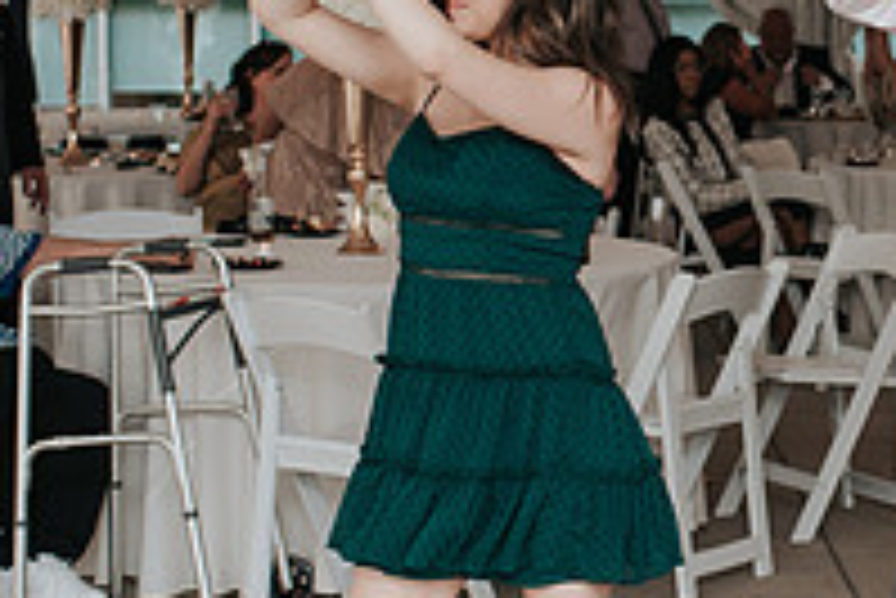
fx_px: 3014
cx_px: 868
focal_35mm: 121
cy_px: 286
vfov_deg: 11.3
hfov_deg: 16.6
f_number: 2.8
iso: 400
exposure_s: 1/200
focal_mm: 35
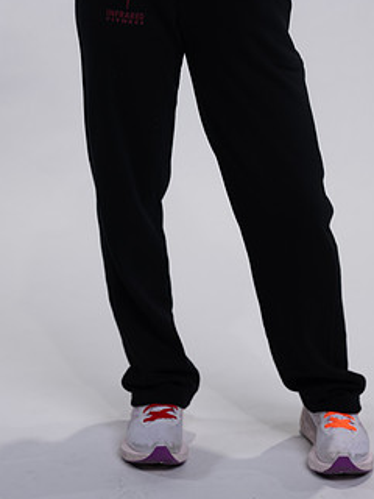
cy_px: 179
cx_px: 220
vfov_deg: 17.1
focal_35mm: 115
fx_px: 1657
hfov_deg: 12.9
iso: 125
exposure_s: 1/125
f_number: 4
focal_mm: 85
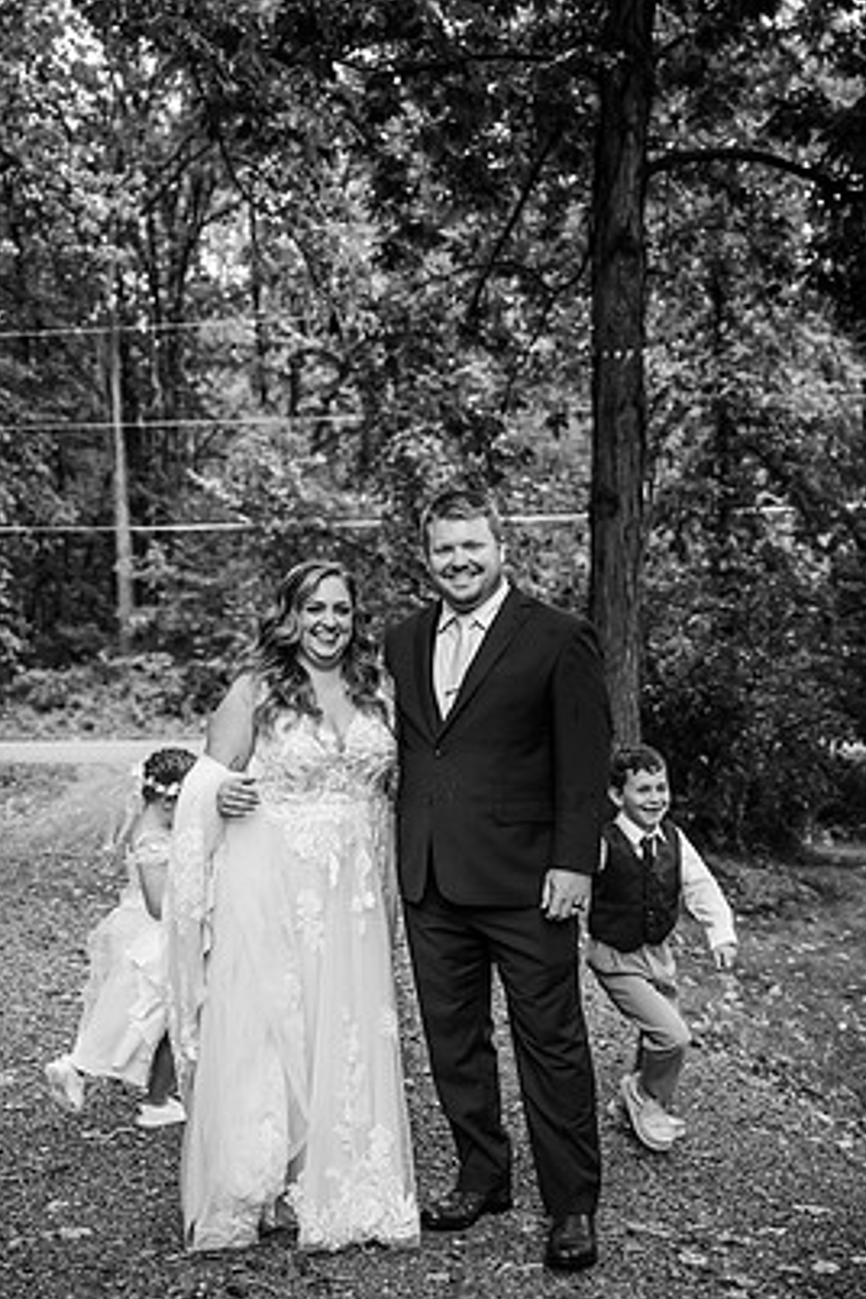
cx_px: 404
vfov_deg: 41.9
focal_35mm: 47
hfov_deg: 28.6
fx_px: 1696
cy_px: 704
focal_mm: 42
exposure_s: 1/500
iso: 200
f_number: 3.2
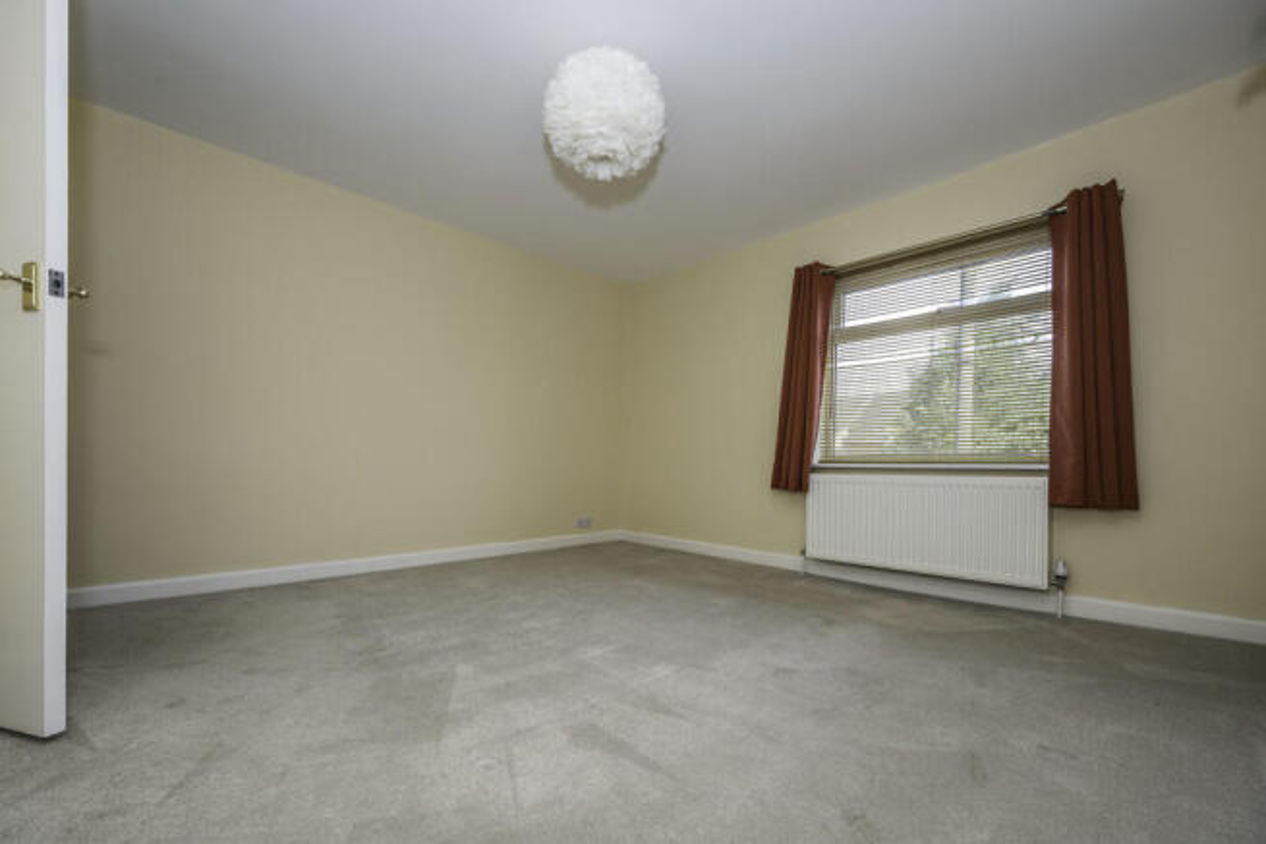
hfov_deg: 104.2
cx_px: 633
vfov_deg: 81.2
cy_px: 422
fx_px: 492
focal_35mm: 14
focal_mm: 14
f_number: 7.1
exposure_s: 1/125
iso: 320
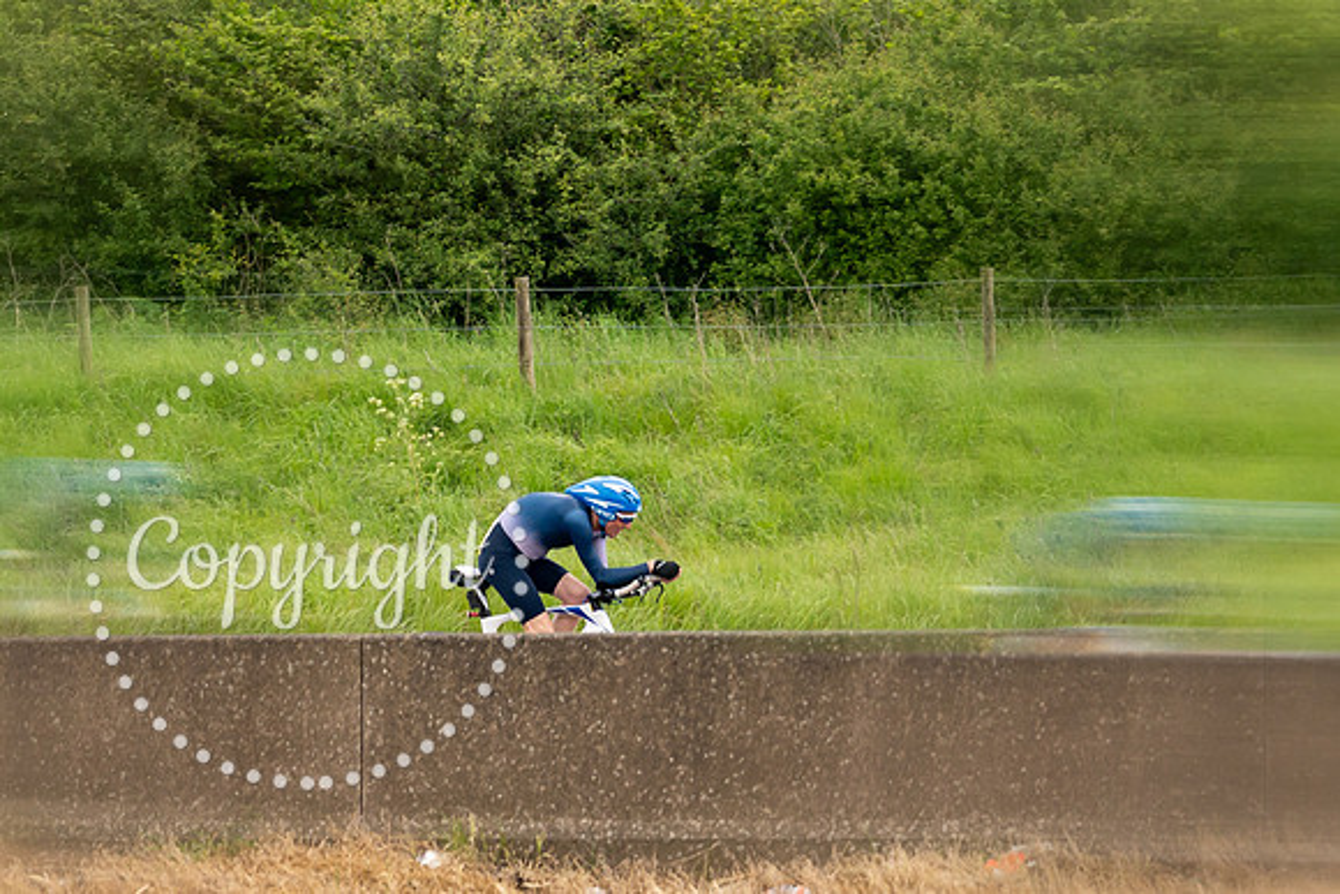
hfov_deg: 12.4
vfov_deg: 8.3
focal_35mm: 165
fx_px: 6153
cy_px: 533
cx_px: 556
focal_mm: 70
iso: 320
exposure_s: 1/1000
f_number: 4.5
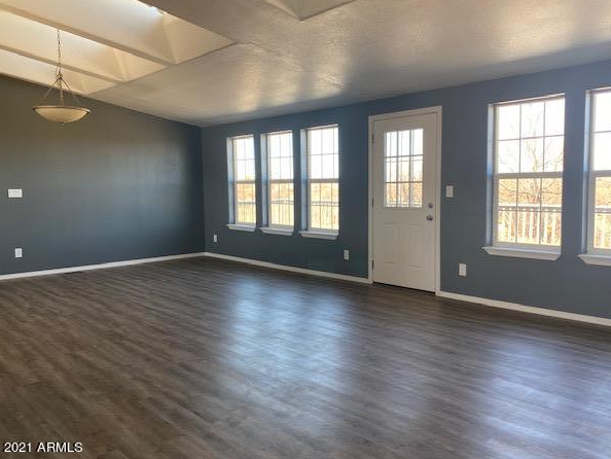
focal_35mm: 28
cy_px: 221
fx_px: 494
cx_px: 327
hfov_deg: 63.4
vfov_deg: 49.8
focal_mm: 4.25
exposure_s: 1/121
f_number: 1.8
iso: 64
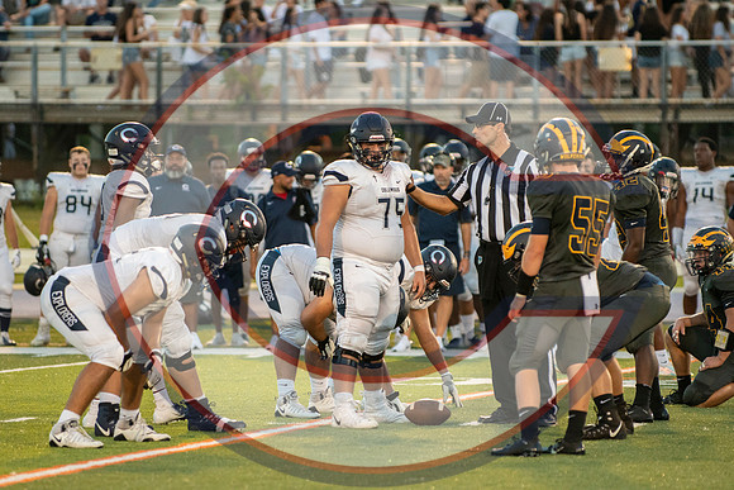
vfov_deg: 4.6
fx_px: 6118
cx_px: 367
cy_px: 245
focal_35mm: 300
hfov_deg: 6.9
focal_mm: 200
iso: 4000
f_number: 2.8
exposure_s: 1/1600
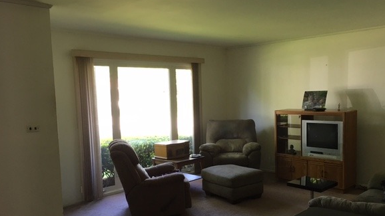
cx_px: 206
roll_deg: +1.0
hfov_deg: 56.6
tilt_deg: -6.8
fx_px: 357
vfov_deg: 33.6
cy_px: 130
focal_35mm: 35
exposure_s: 1/30
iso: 80
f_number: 2.2
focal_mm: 4.15
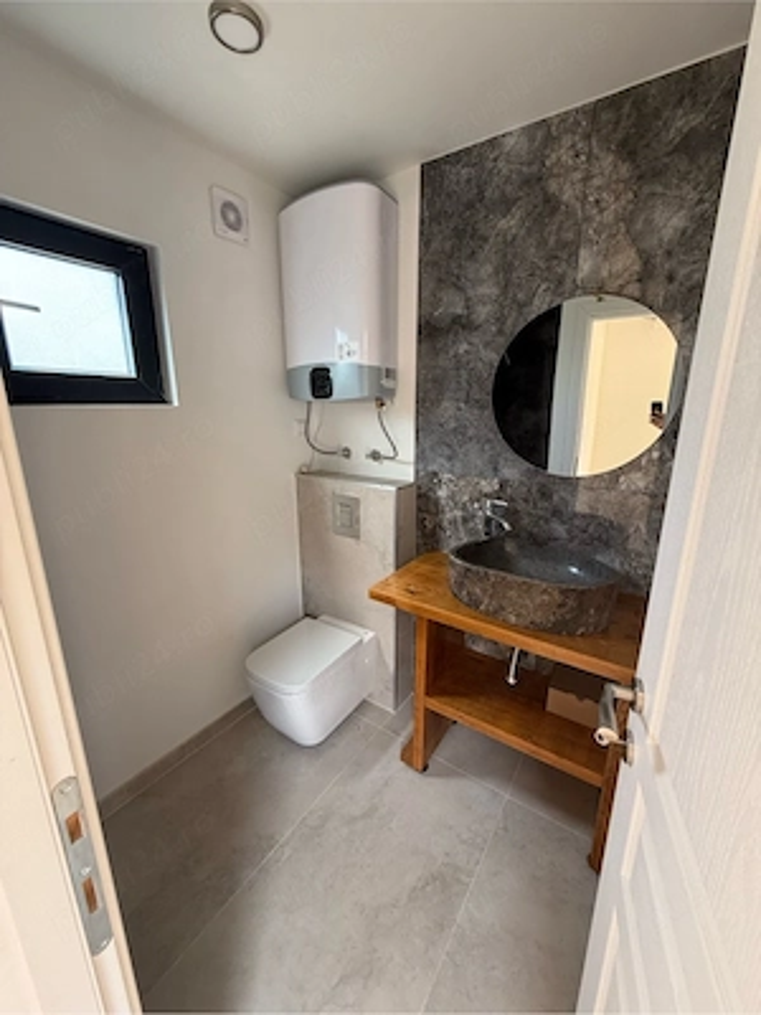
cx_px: 380
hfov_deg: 85.7
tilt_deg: -13.7
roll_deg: +0.3
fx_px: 410
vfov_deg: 102.1
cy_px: 508
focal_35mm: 14
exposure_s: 1/99
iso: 160
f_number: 2.2
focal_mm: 2.22
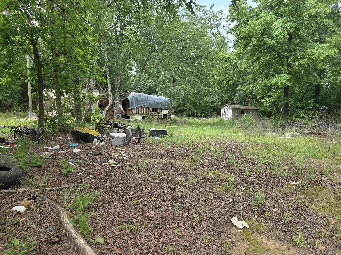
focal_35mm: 23
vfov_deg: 58.9
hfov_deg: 73.9
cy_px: 128
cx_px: 170
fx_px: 227
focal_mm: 6.3
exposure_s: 1/359
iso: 50
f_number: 1.7
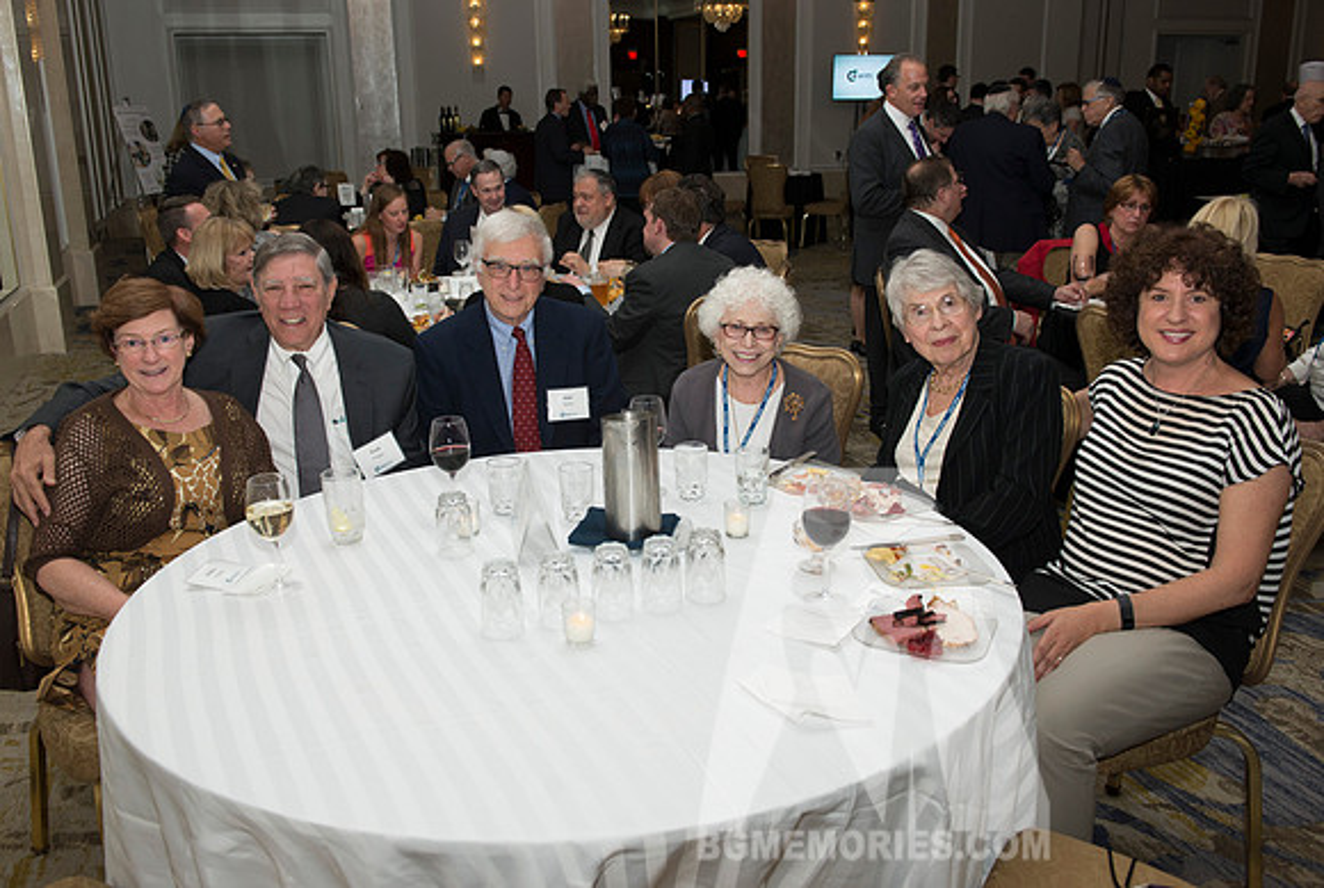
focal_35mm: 31
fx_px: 1144
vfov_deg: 42.4
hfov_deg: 60.1
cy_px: 415
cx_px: 657
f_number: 5.6
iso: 1000
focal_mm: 29
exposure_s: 1/125
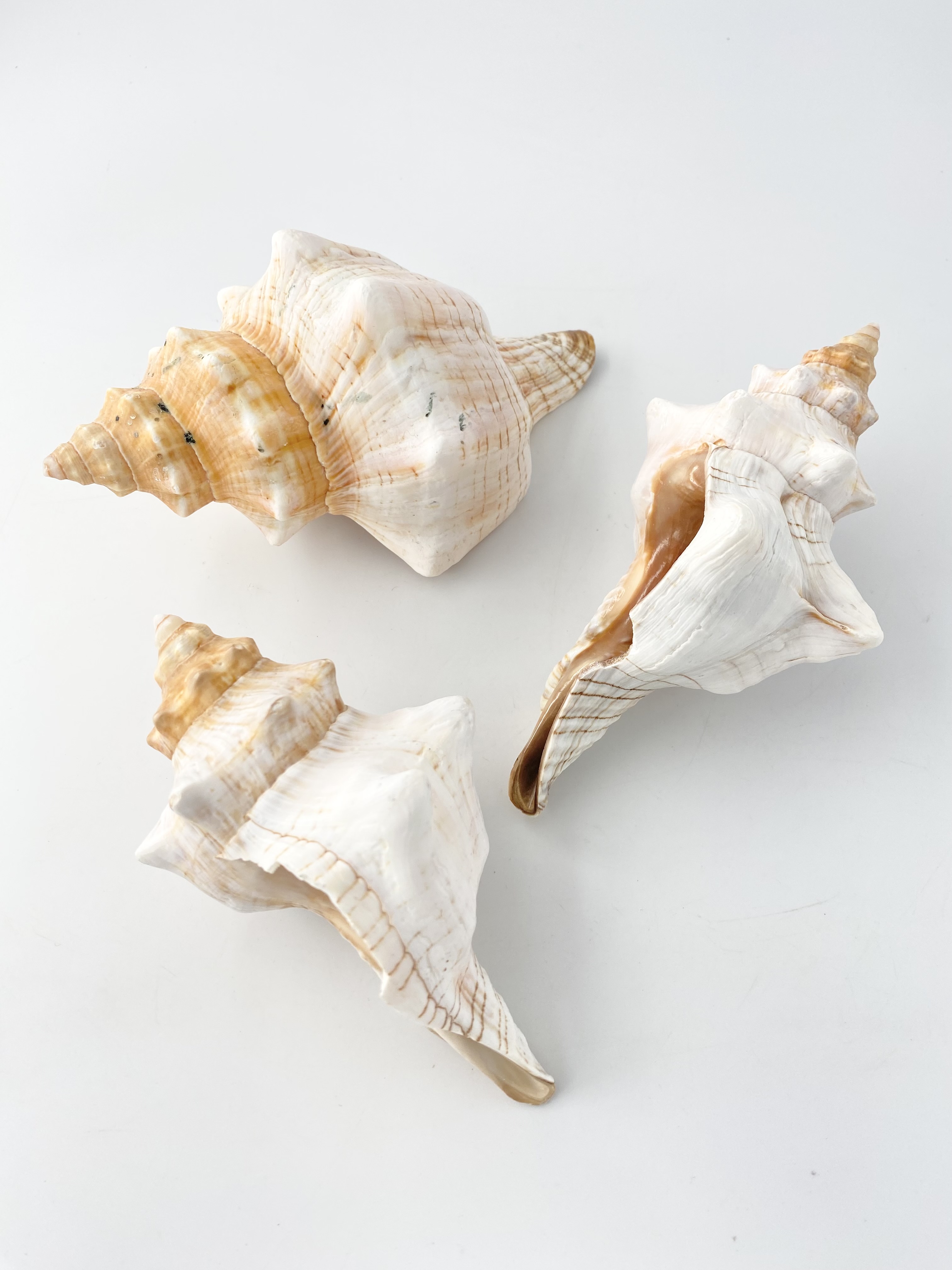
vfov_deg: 67.3
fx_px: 953
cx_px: 476
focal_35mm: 26
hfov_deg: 53.1
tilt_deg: -62.6
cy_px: 635
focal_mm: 4.25
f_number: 1.8
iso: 32
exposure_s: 1/349
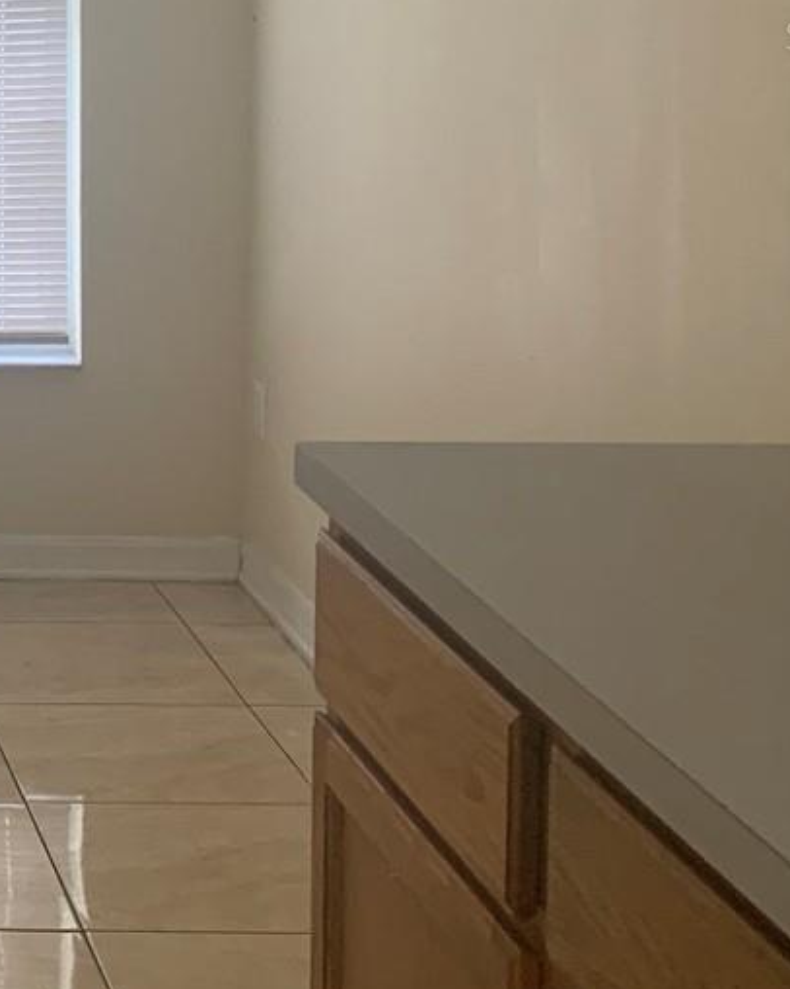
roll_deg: +0.7
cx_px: -588
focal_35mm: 80
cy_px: 35
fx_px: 2339
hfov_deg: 16.4
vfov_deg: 23.0
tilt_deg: -5.9
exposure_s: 1/60
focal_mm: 4.25
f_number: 1.8
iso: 64
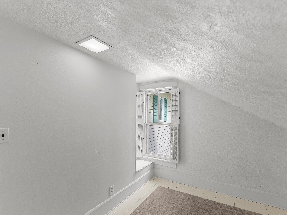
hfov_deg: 94.5
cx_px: 147
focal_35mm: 16
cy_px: 113
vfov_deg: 78.0
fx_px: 133
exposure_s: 1/5
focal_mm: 14
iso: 200
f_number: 5.6
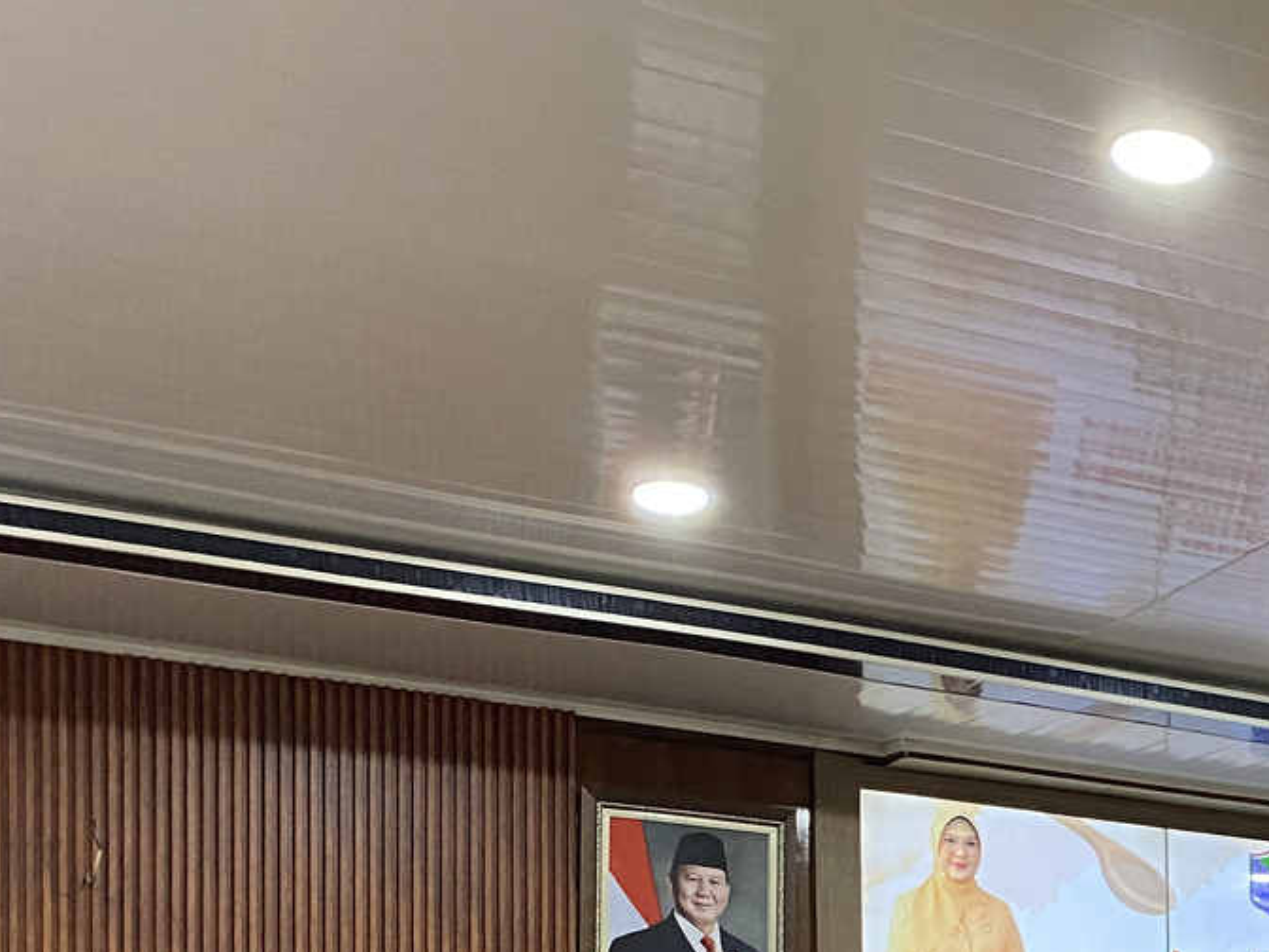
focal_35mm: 78
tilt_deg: +0.3
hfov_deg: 23.4
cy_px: 1394
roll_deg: +0.5
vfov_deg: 17.2
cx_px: 1428
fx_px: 2859
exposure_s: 1/50
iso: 160
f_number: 1.8
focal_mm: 4.25
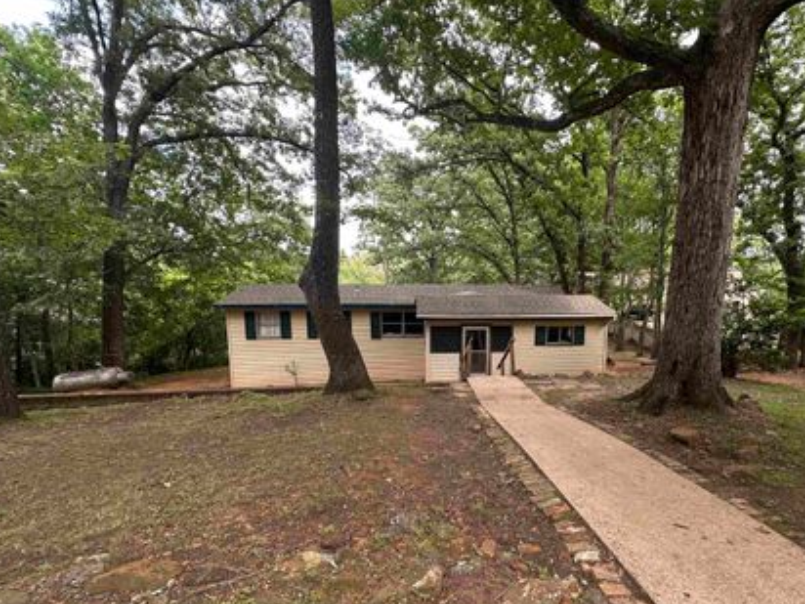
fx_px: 395
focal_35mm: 17
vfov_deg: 74.5
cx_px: 465
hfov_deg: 90.3
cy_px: 331
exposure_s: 1/119
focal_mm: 2.22
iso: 40
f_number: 2.2
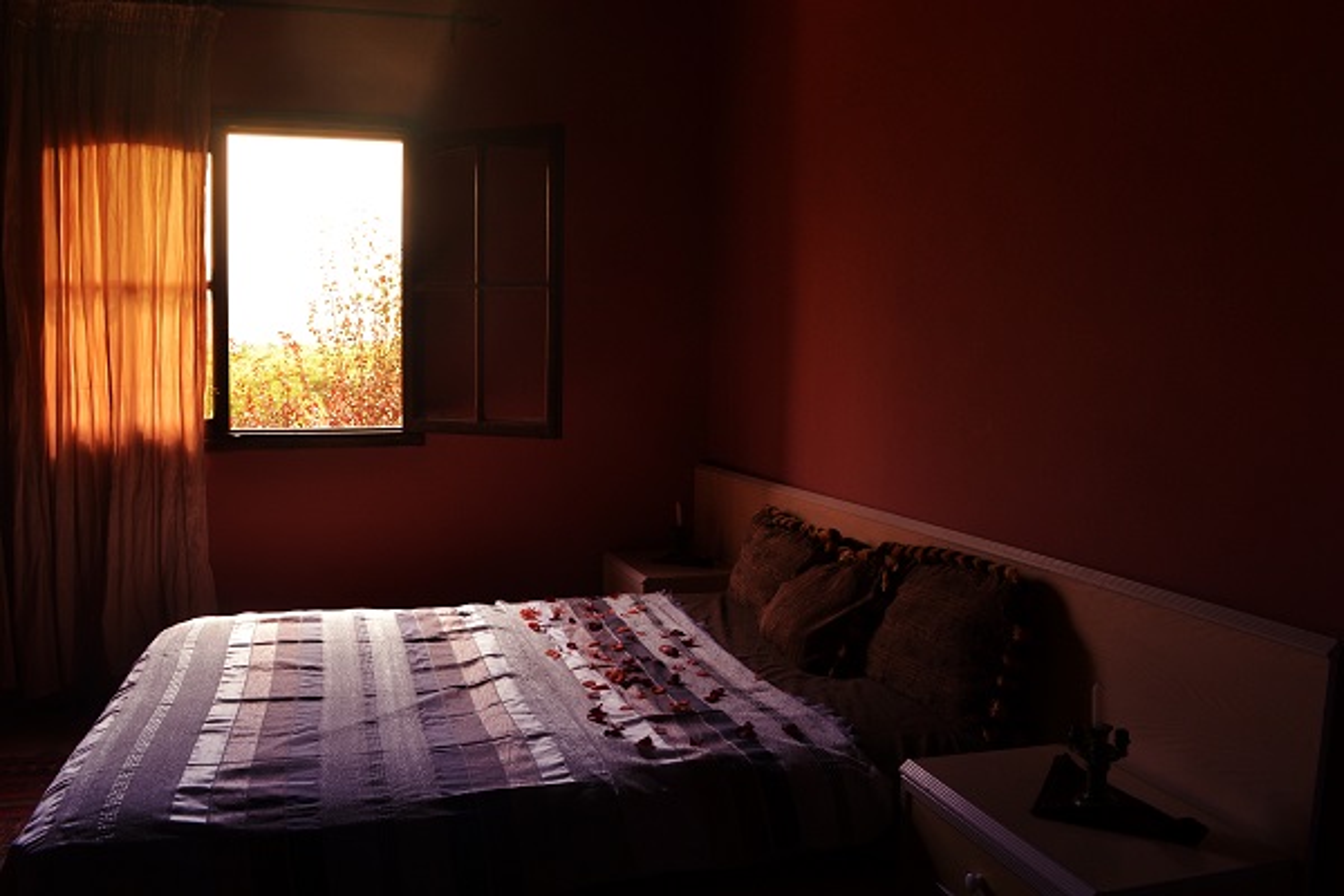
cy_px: 448
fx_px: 1008
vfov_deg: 47.9
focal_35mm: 27
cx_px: 672
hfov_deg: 67.4
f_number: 11
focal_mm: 18
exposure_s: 1/10
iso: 100
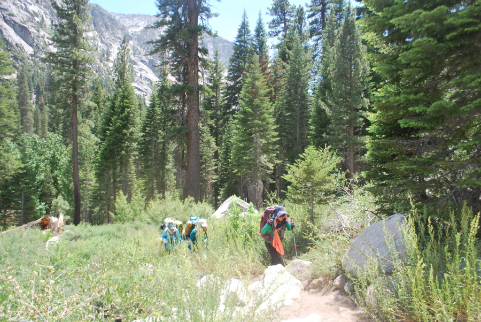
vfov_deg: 48.0
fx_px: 361
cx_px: 240
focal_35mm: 27
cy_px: 161
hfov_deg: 67.3
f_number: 5.6
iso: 100
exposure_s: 1/125
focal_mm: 18
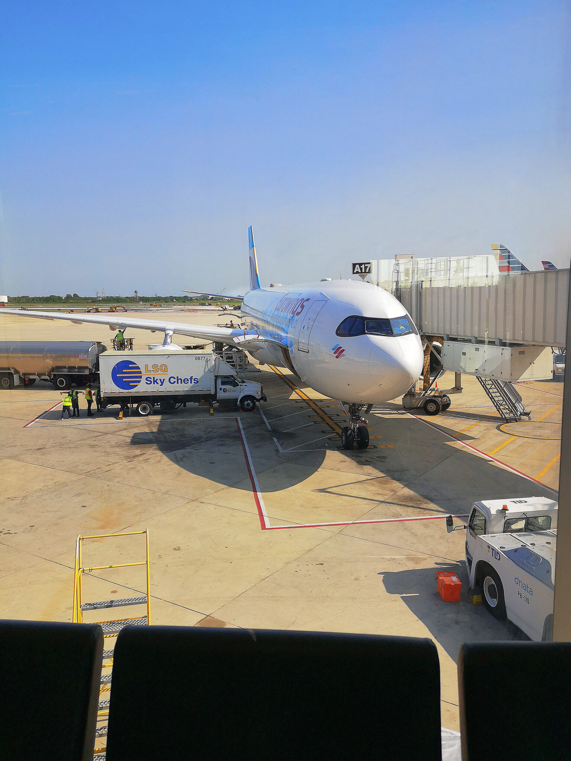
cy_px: 380
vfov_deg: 65.3
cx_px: 286
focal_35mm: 27
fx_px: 594
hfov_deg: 51.4
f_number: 1.8
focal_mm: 4
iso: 50
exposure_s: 1/732
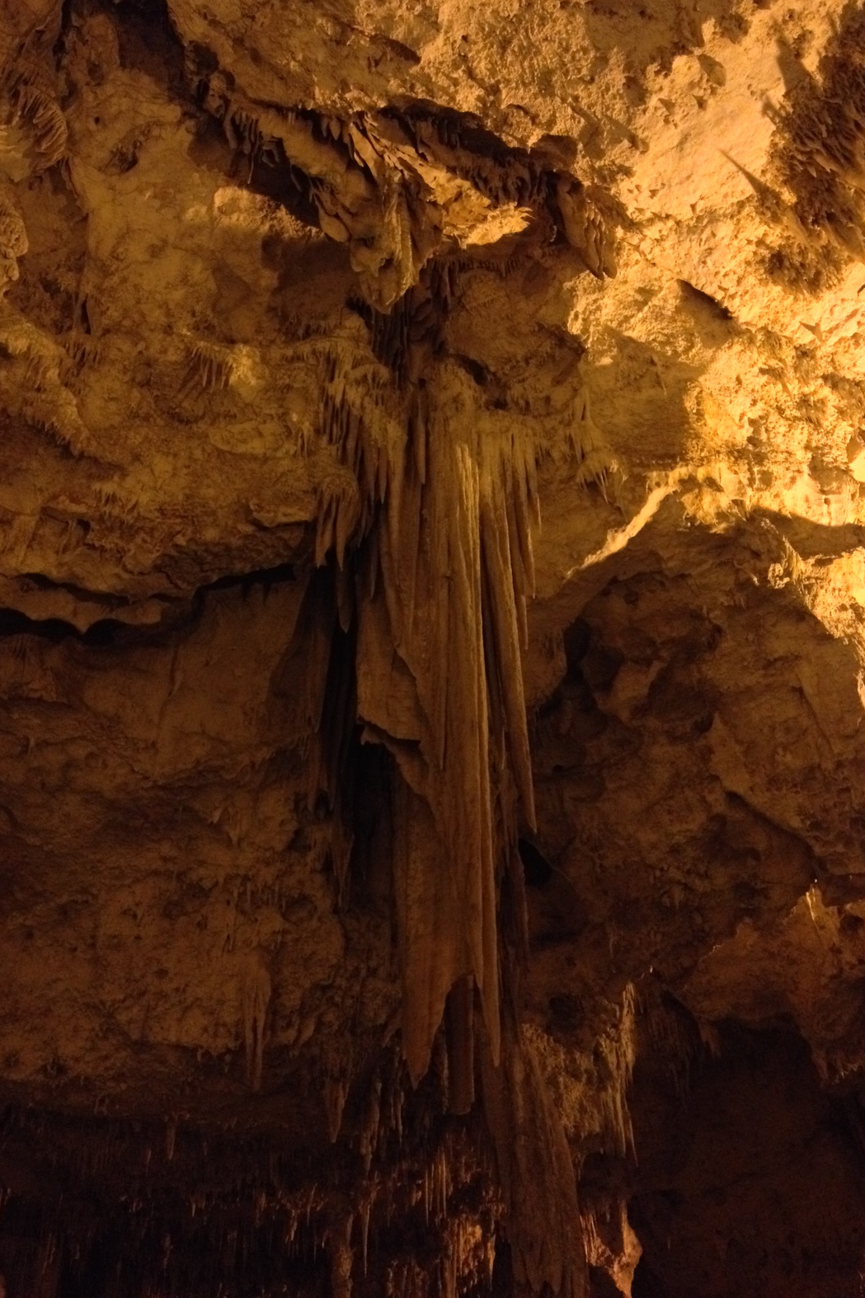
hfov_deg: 35.9
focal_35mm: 37
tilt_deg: +45.9
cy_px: 639
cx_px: 414
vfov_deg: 51.9
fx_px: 1334
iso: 800
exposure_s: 1/17
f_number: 2.4
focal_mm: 4.28
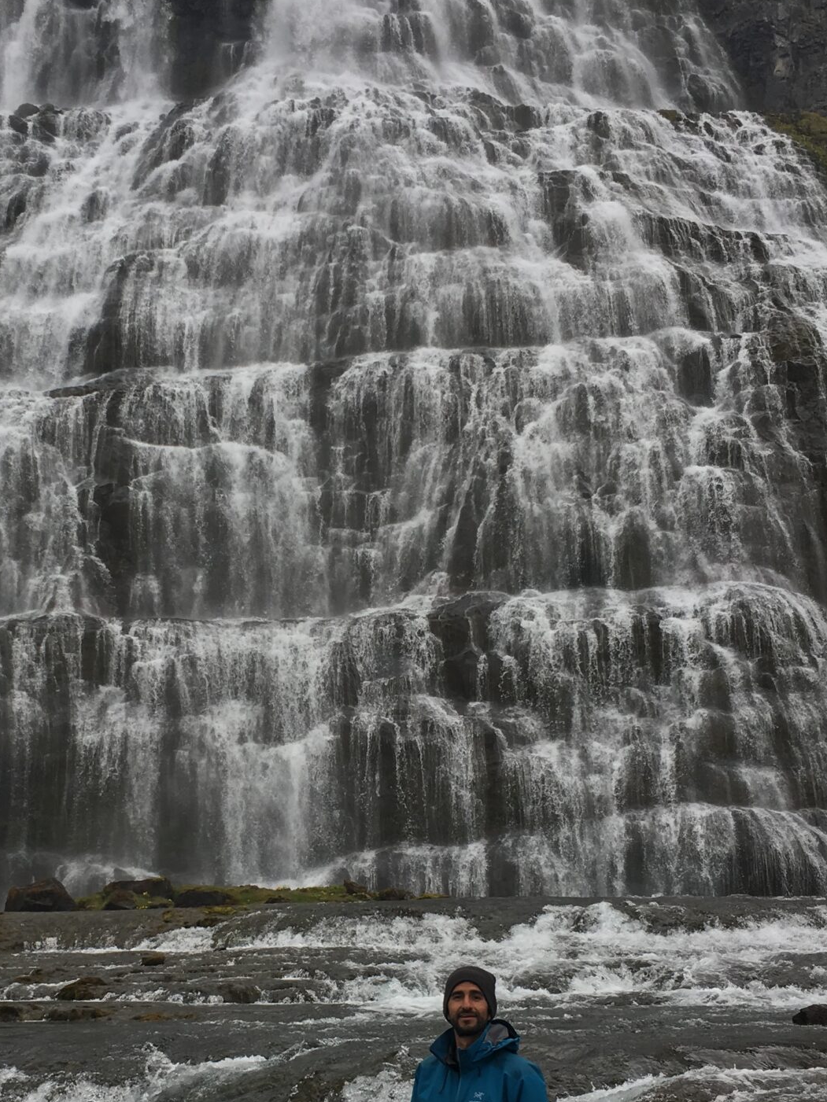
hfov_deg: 27.3
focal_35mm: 53
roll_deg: +1.4
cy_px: 695
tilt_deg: +9.1
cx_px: 260
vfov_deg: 35.9
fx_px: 1688
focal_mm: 4.15
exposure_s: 1/403
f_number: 2.2
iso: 25
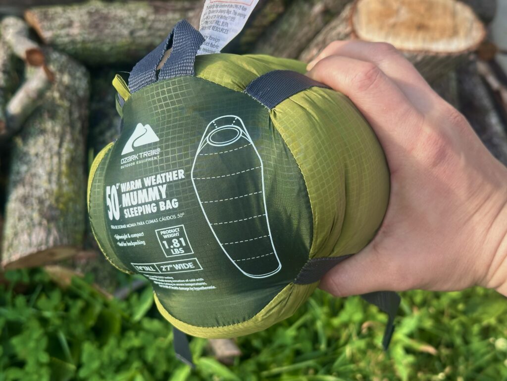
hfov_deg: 39.7
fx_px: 703
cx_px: 254
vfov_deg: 30.3
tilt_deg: -49.6
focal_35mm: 48
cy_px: 190
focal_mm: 6.86
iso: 64
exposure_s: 1/858
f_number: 1.78
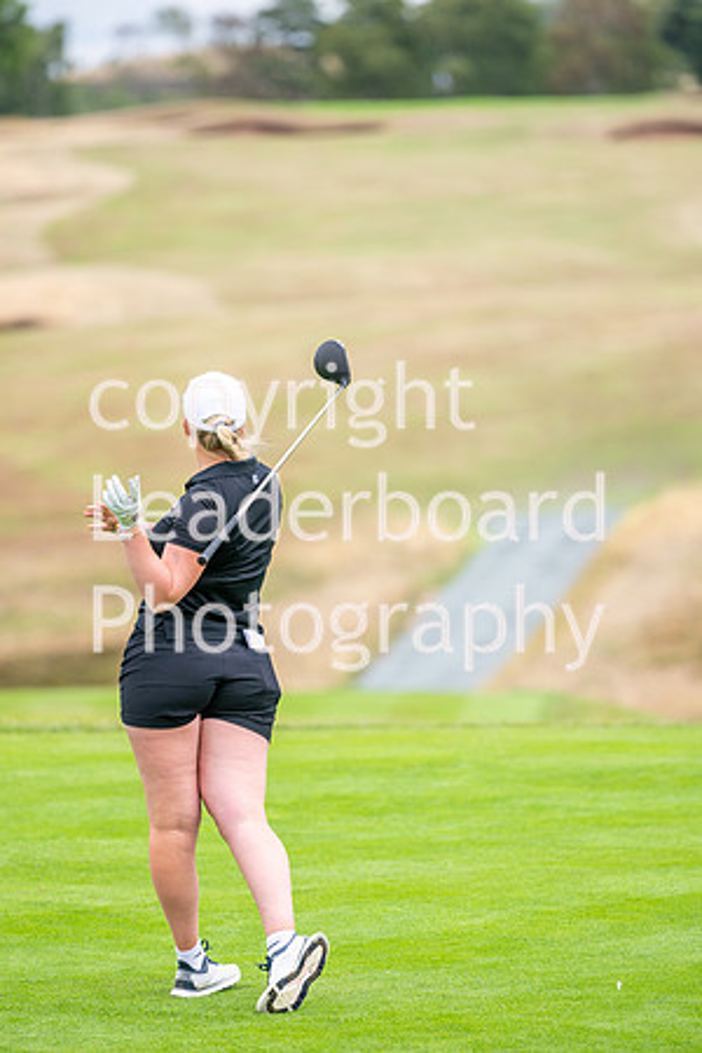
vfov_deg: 6.9
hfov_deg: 4.6
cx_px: 351
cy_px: 526
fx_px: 8774
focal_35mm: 300
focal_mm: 300
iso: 400
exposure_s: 1/1600
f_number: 5
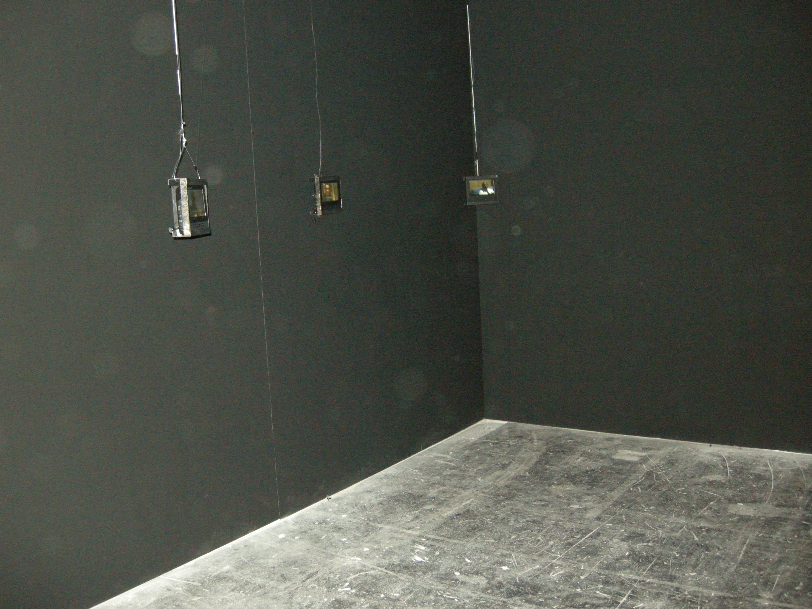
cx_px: 411
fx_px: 844
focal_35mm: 36
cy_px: 311
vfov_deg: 39.7
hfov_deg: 51.4
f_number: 2.7
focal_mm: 7.5
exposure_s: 1/60
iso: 800
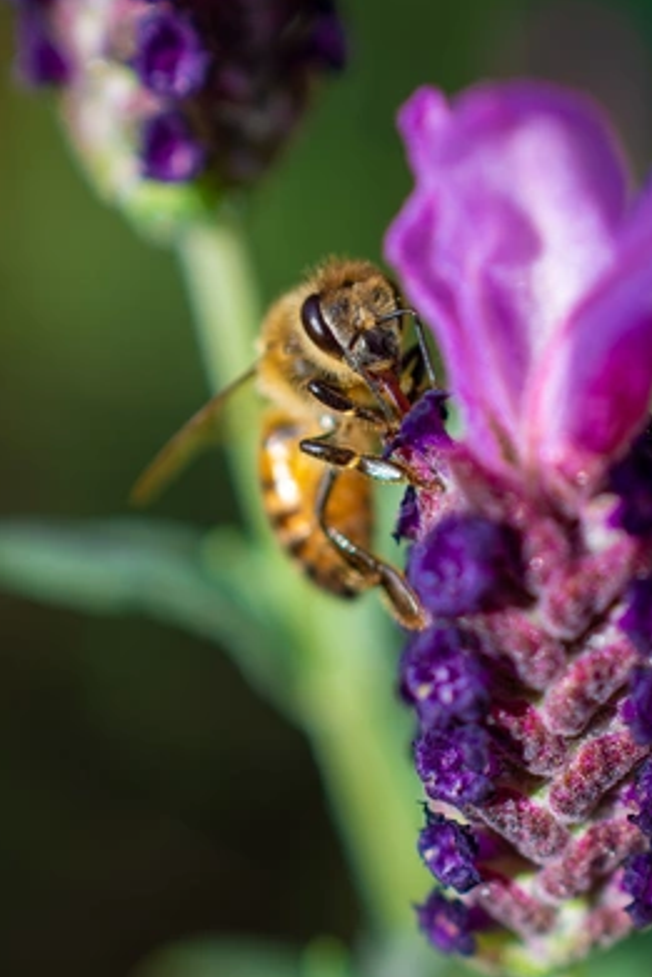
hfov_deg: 14.8
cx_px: 490
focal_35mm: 92
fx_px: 2497
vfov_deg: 22.1
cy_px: 420
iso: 100
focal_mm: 40
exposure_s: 1/320
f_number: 5
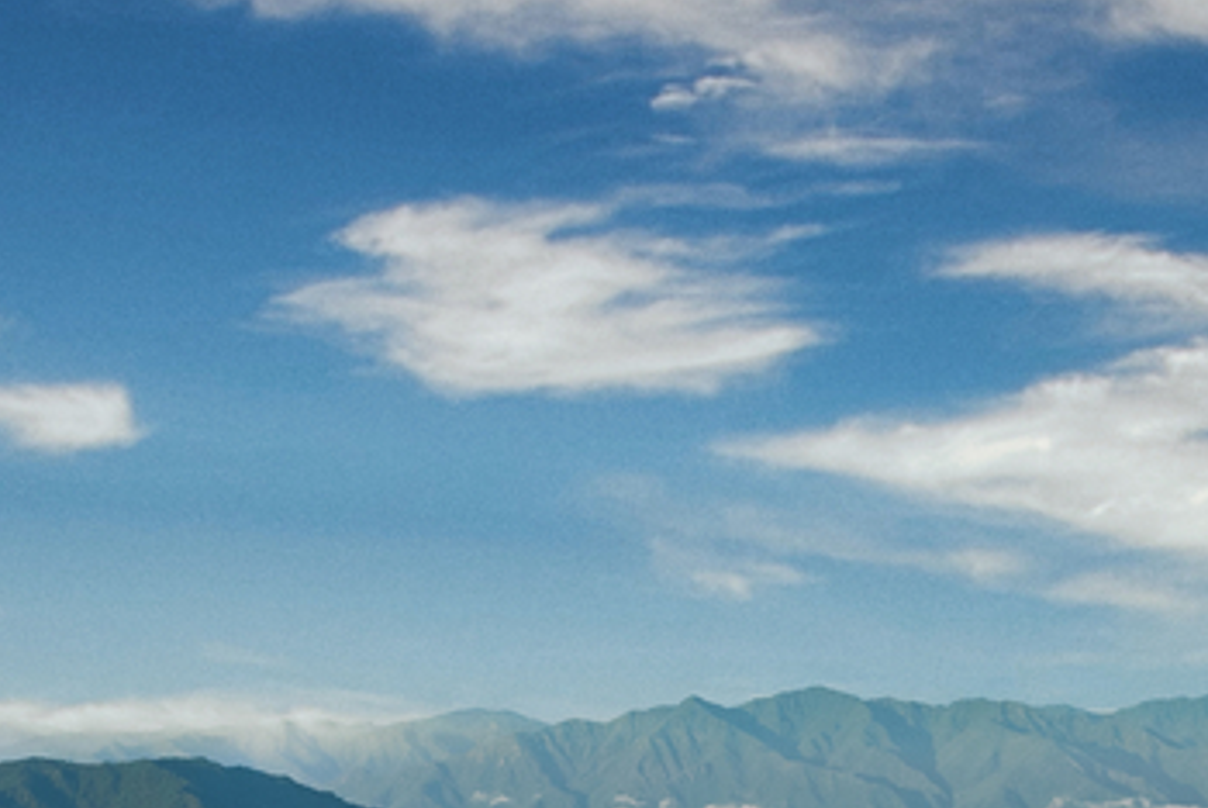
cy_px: 1095
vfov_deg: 9.2
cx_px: 397
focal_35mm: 146
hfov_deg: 14.0
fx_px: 4903
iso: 400
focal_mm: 35
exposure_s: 1/320
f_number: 6.3
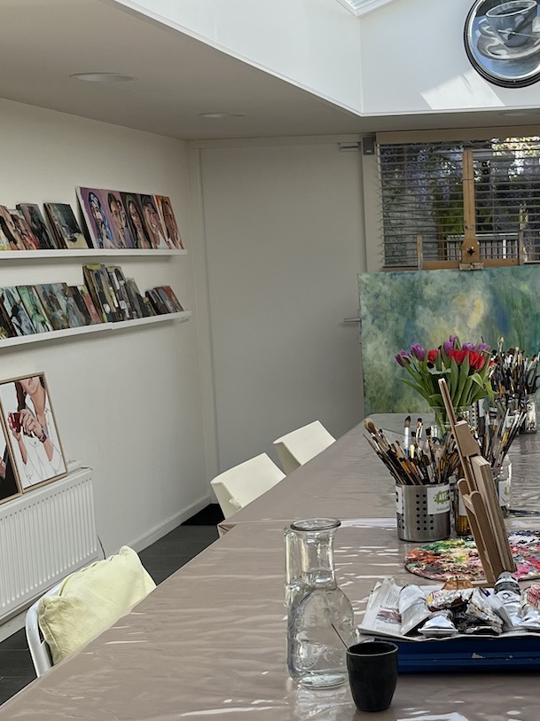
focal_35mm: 64
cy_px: 429
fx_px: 1332
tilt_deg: -9.0
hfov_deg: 22.6
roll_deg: +1.7
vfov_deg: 30.2
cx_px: 437
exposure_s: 1/920
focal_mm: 5.1
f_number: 1.6
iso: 50
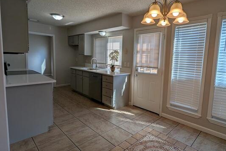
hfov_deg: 83.4
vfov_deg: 61.9
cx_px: 129
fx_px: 126
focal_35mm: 20
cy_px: 71
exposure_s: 1/389
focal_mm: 2.35
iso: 48
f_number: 2.2
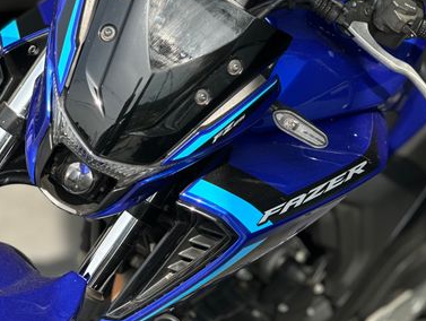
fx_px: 1183
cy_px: 156
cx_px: 263
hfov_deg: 20.4
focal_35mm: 96
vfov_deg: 15.4
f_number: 2.8
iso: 25
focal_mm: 9
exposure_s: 1/196
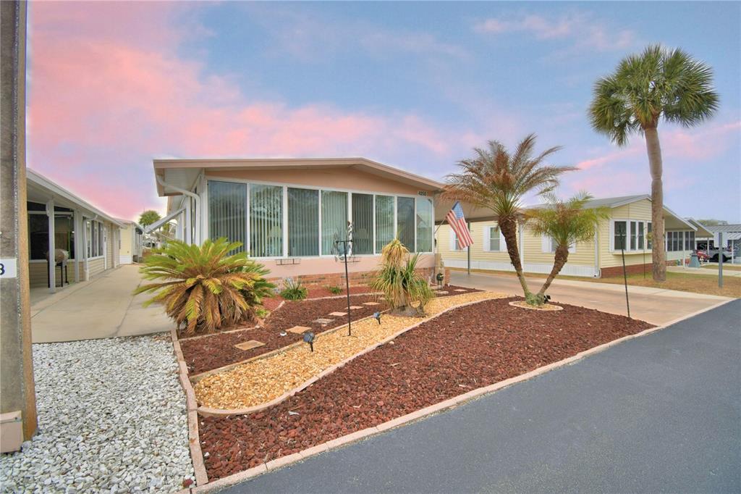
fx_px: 309
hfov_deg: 100.4
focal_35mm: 15
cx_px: 370
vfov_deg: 77.3
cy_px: 247
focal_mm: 10
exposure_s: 1/640
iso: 100
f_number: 4.5
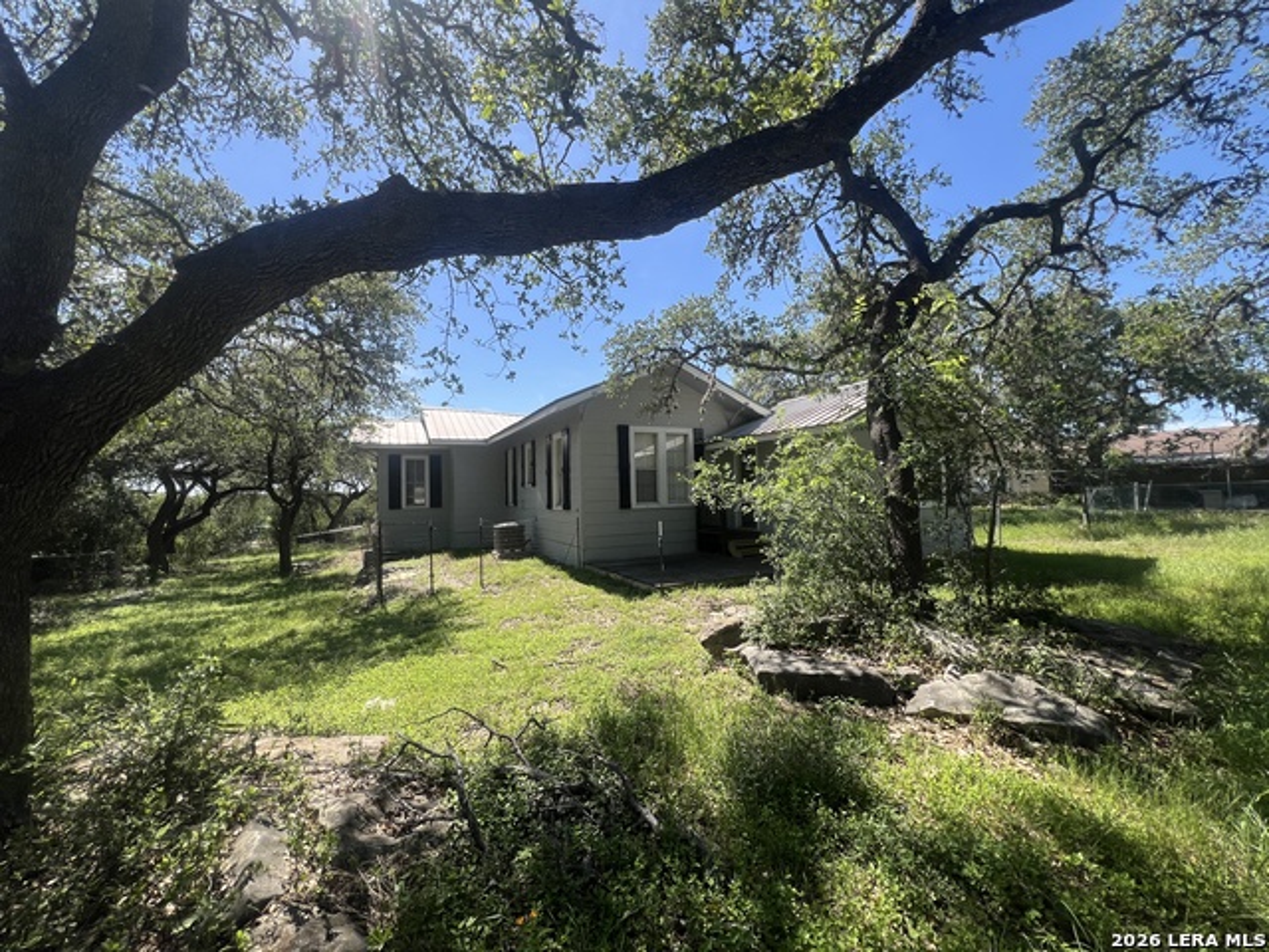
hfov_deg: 106.2
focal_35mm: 13
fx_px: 477
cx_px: 634
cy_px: 476
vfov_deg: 89.9
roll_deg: -0.2
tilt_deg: +0.6
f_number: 1.8
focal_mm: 1.57
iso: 32
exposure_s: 1/840
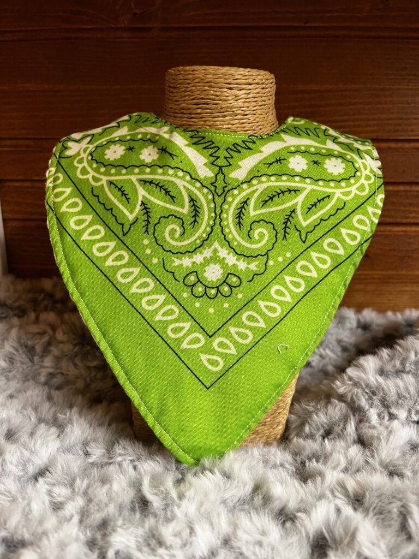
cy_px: 280
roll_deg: +0.6
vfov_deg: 67.3
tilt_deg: -16.4
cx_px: 210
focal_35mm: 26
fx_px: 420
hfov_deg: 53.1
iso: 160
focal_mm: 5.1
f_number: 1.6
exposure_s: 1/47
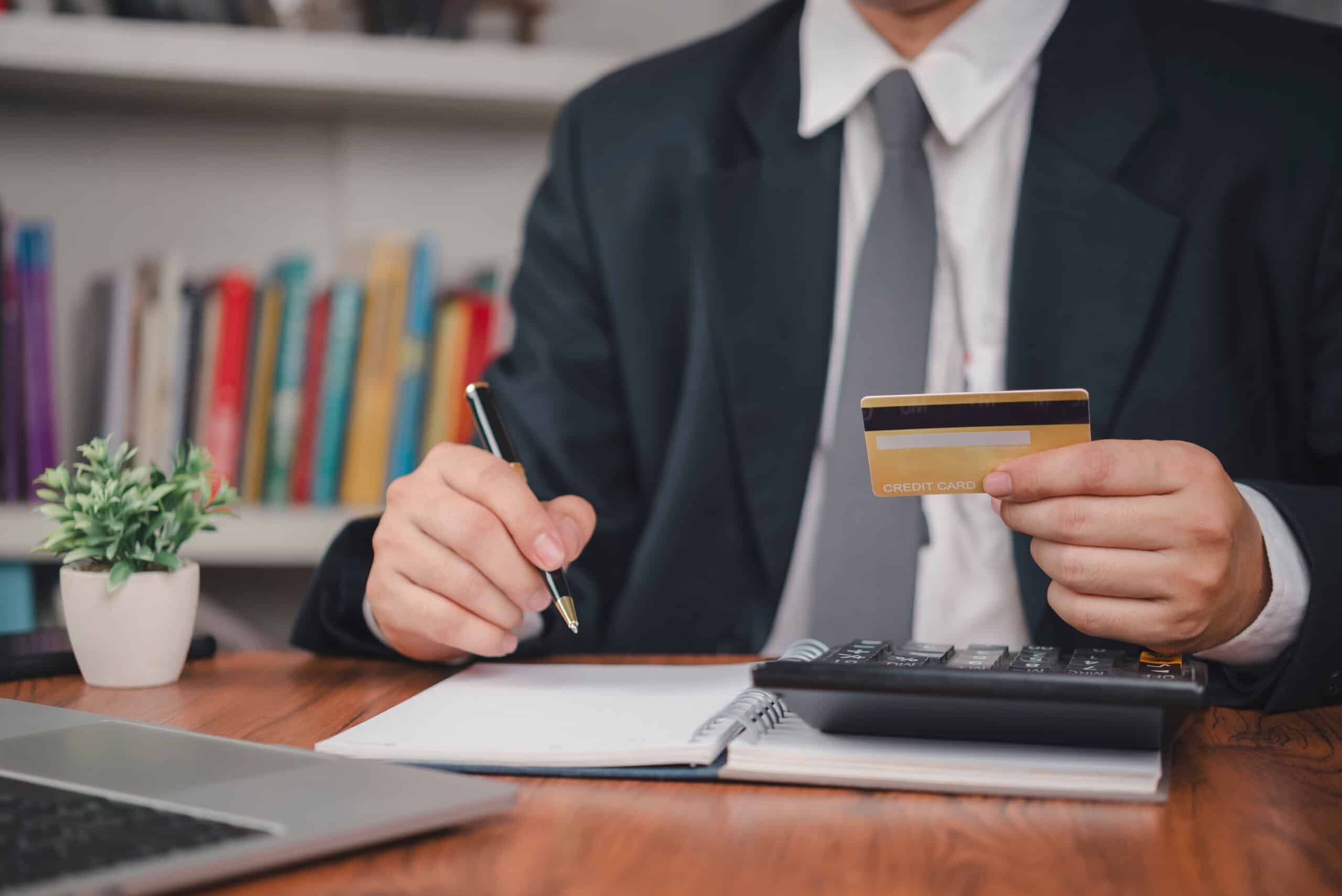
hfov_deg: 33.4
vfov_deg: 22.6
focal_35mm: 60
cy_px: 448
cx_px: 671
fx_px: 2237
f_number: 2.8
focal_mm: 60
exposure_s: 1/160
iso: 160
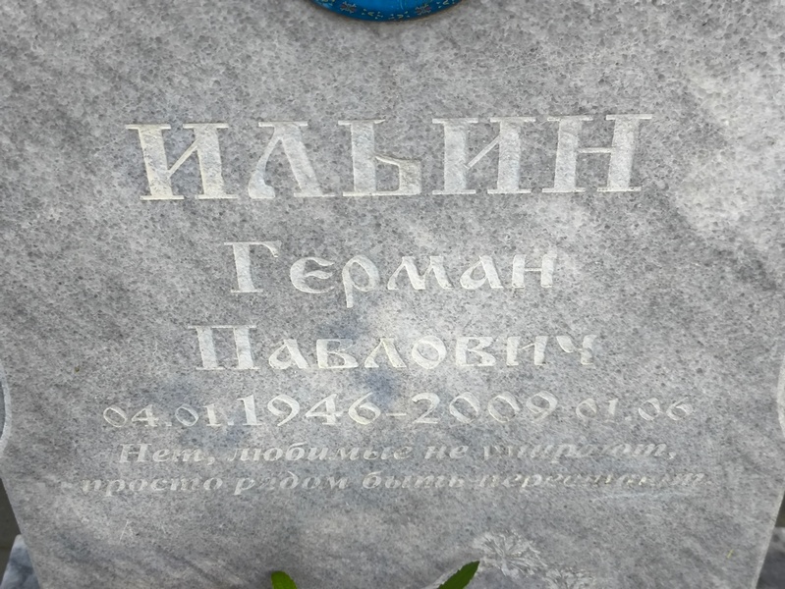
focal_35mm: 50
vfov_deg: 29.1
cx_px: 392
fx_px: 1134
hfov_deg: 38.2
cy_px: 294
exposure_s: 1/215
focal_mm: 4.71
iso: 50
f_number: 1.7
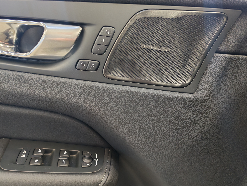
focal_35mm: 32
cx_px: 124
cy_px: 93
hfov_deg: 56.8
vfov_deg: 44.2
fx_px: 228
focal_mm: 6.12
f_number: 1.9
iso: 800
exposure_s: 1/50
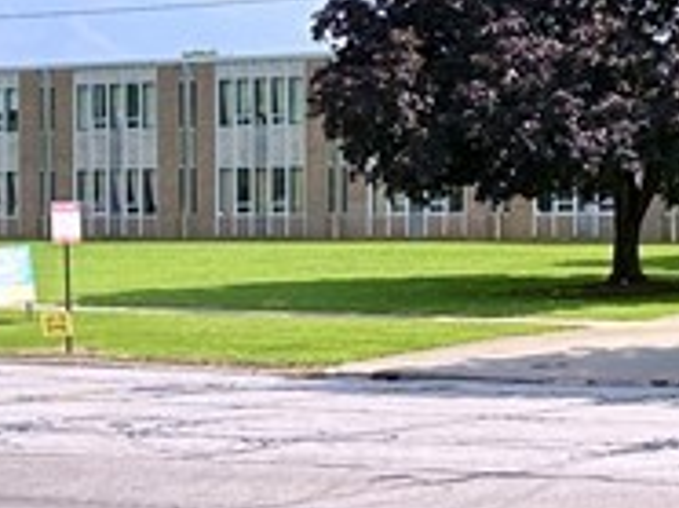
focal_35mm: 132
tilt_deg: +0.1
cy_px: 170
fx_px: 2586
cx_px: 757
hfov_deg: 14.6
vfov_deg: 11.2
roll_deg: +0.3
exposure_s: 1/2882
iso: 80
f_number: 1.78
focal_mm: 6.86
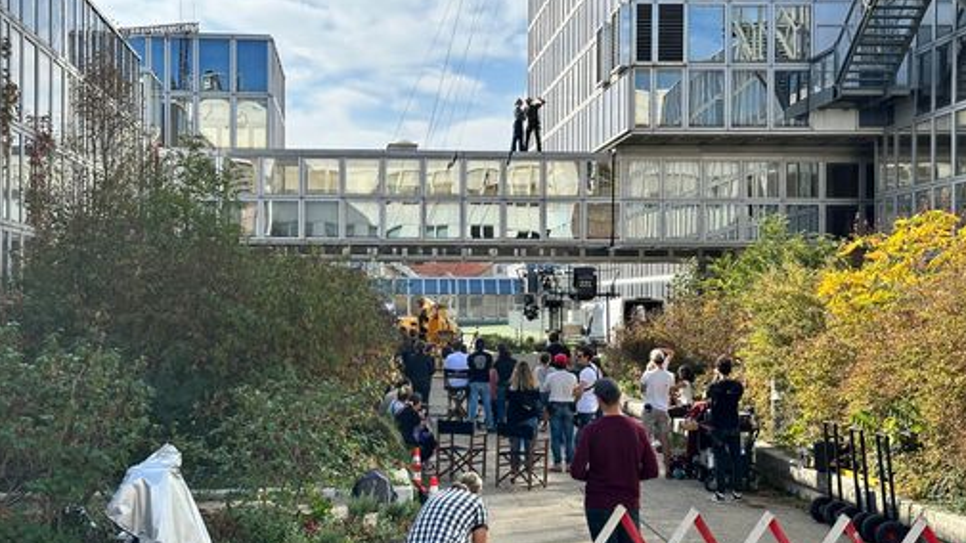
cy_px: 294
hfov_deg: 39.2
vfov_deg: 22.6
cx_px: 482
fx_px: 1357
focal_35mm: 53
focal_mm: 6.86
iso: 64
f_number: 1.78
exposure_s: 1/1751
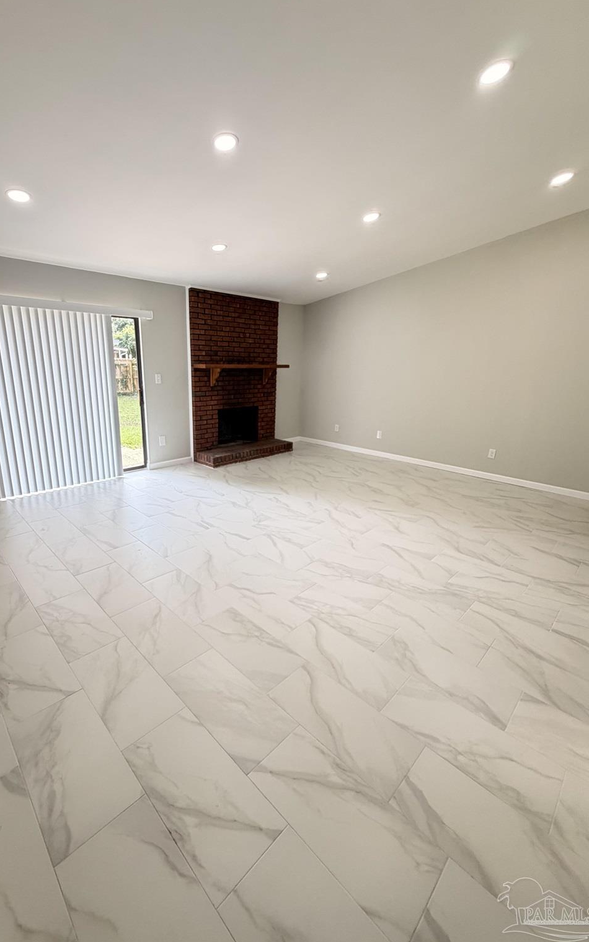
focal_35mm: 15
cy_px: 469
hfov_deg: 74.4
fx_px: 385
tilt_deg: -15.6
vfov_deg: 101.5
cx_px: 252
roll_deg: -1.6
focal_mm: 2.22
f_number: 2.2
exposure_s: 1/60
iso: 200
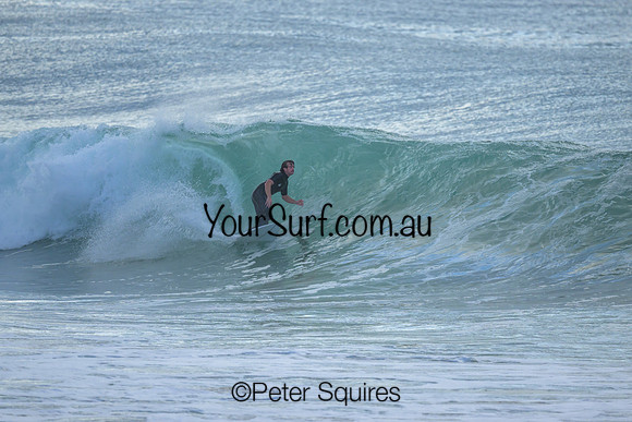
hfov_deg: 2.6
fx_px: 14047
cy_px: 211
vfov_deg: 1.7
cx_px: 316
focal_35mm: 800
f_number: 6.3
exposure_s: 1/2500
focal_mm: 800
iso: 800
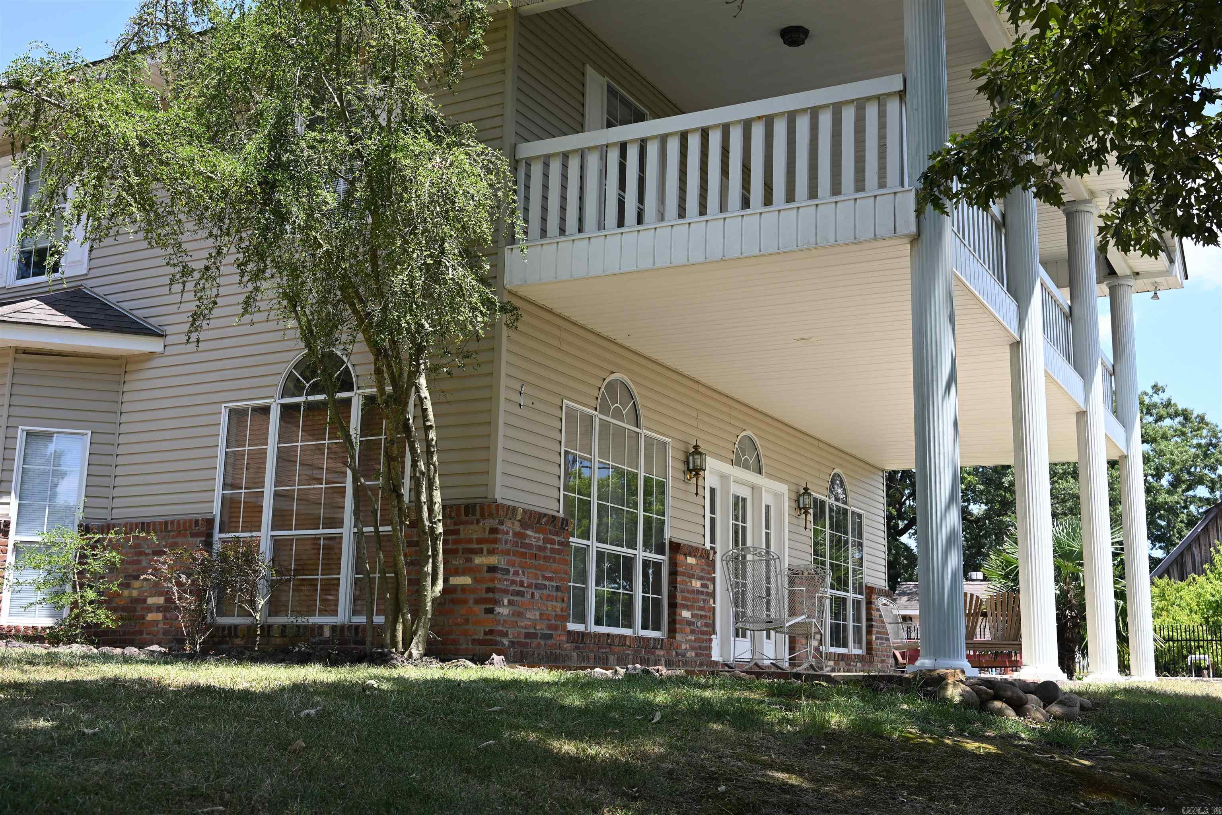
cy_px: 408
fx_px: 1324
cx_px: 611
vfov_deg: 34.2
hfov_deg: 49.6
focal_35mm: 39
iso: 160
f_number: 5.6
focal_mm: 39
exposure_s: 1/250
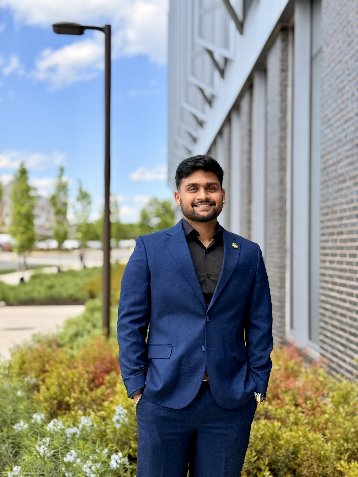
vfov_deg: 39.7
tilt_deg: +0.5
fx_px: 662
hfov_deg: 30.3
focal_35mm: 48
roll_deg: -0.2
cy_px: 238
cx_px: 179
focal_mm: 6.76
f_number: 1.78
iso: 64
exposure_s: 1/2415
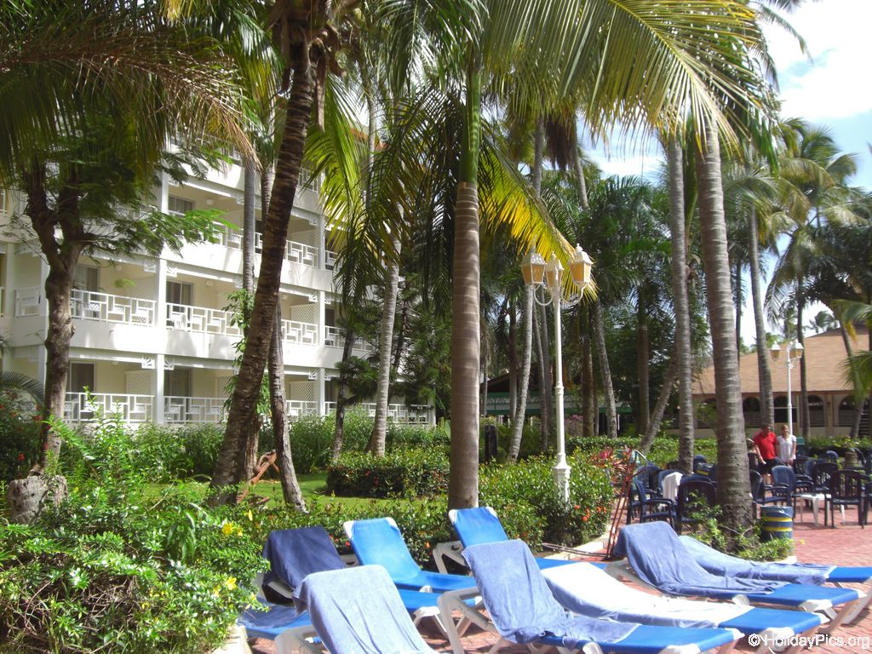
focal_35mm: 38
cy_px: 327
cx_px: 436
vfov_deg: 37.7
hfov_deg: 49.0
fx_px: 957
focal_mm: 6.2
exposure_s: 1/800
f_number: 2.7
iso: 64
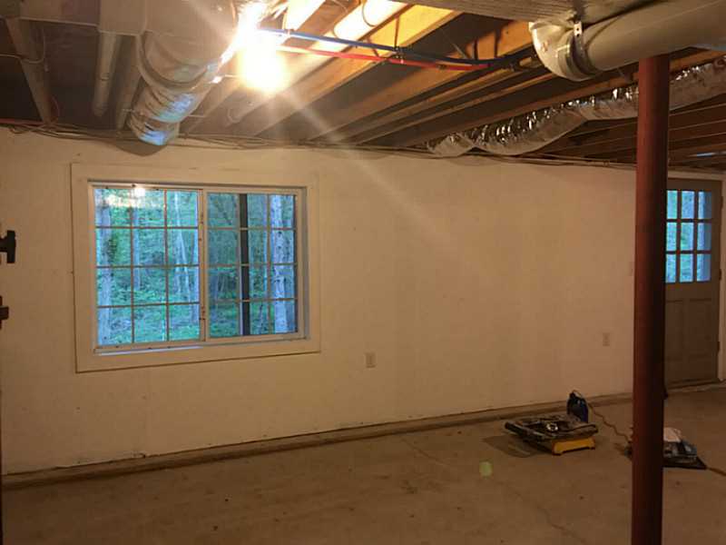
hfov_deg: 61.7
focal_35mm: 29
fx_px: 608
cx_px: 363
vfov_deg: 48.2
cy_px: 272
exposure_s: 1/4
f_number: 2.2
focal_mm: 4.15
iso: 64
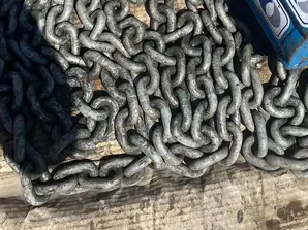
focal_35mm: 64
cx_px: 256
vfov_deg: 20.9
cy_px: -67
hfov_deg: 29.4
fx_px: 569
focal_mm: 4.25
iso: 32
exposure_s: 1/4274
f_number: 1.8
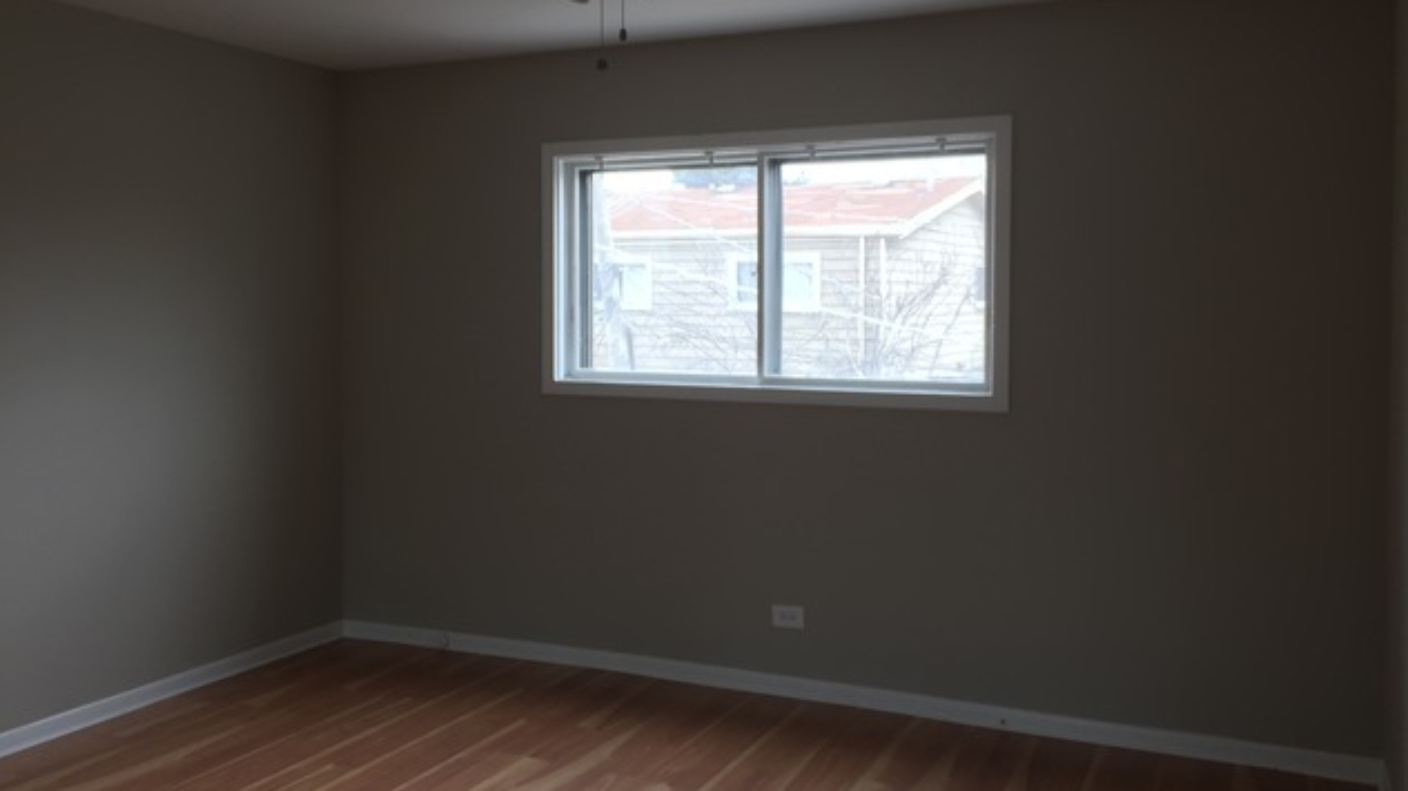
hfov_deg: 61.0
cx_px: 711
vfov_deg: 36.6
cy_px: 350
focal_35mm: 32
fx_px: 1194
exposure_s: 1/40
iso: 32
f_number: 2.2
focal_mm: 4.15
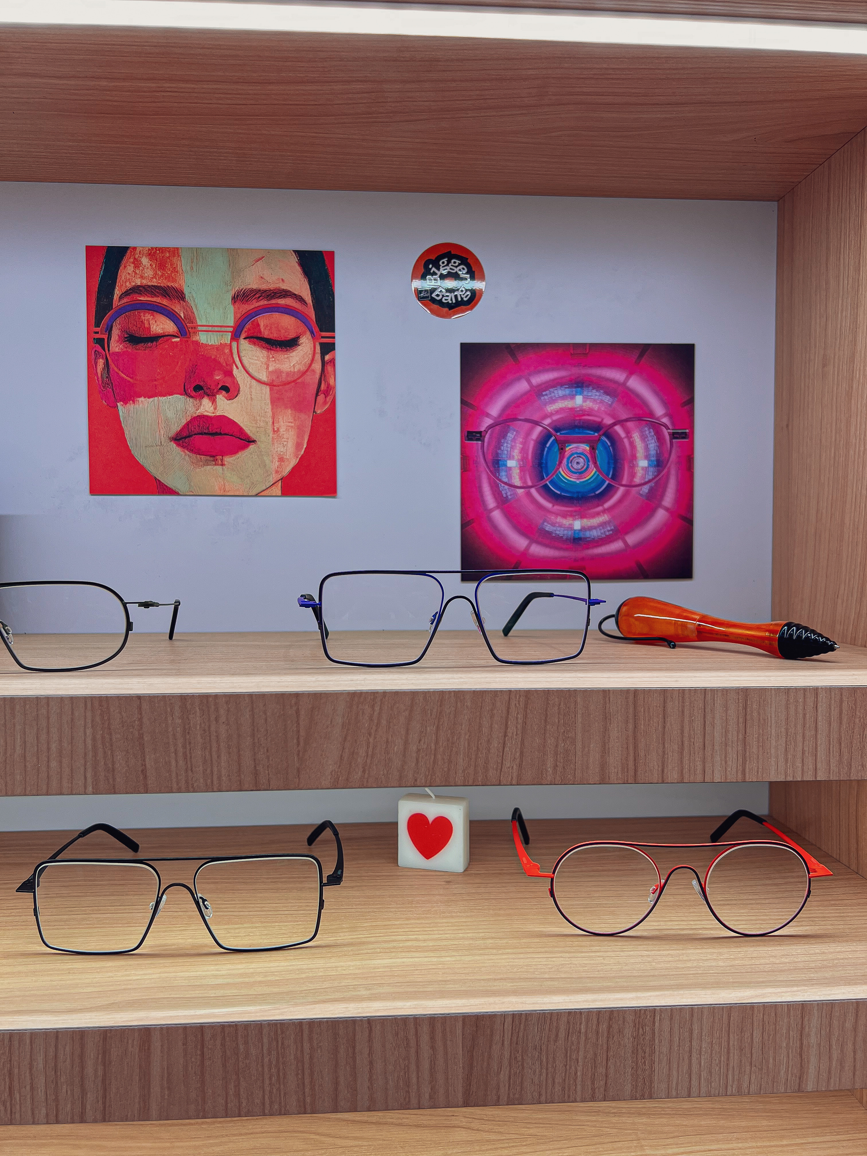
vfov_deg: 67.3
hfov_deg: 53.1
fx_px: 868
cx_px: 434
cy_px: 578
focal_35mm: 26
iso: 40
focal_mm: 5.7
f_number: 1.5
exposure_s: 1/170
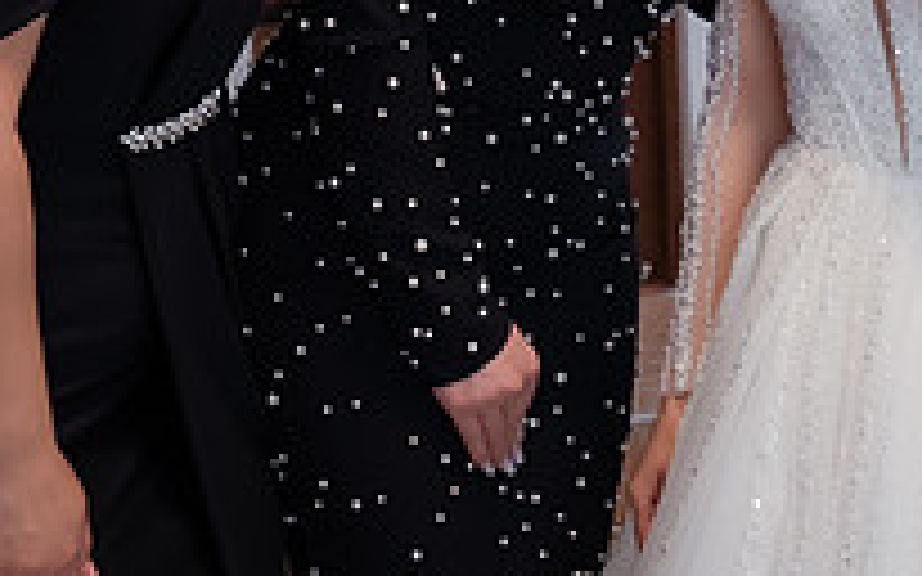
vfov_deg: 13.0
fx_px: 2462
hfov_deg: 21.1
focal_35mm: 98
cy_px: -116
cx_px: 621
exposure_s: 1/250
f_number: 2.8
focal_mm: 30
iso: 1600
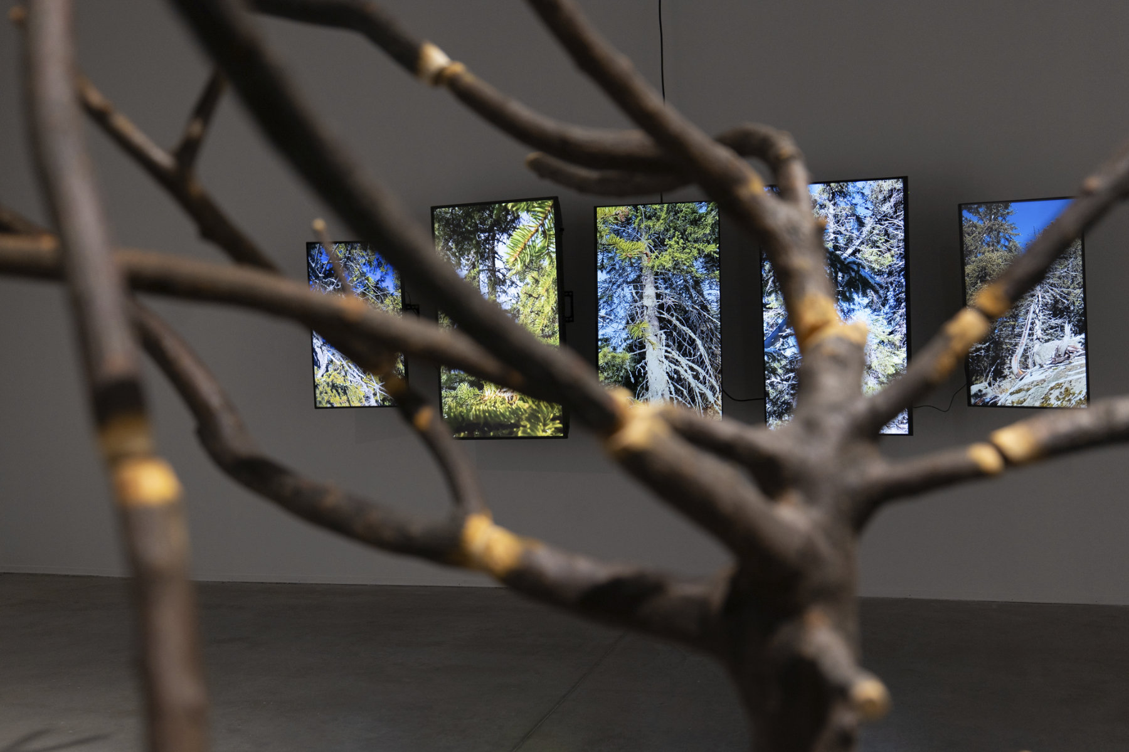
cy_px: 376
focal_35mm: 41
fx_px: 1285
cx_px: 564
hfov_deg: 47.4
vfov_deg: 32.6
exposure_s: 1/100
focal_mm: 41
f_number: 5
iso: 400
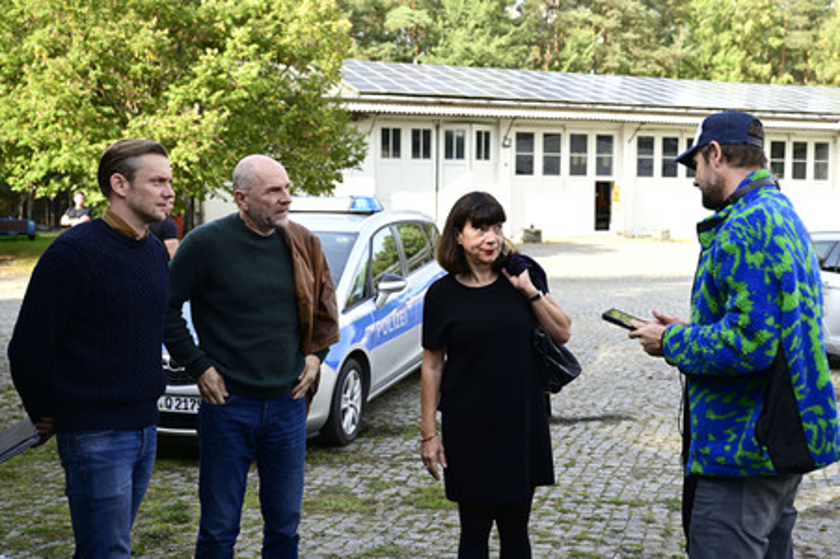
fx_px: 863
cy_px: 280
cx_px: 420
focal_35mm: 37
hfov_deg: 51.9
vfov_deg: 35.9
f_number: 4
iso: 100
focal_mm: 37
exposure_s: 1/200
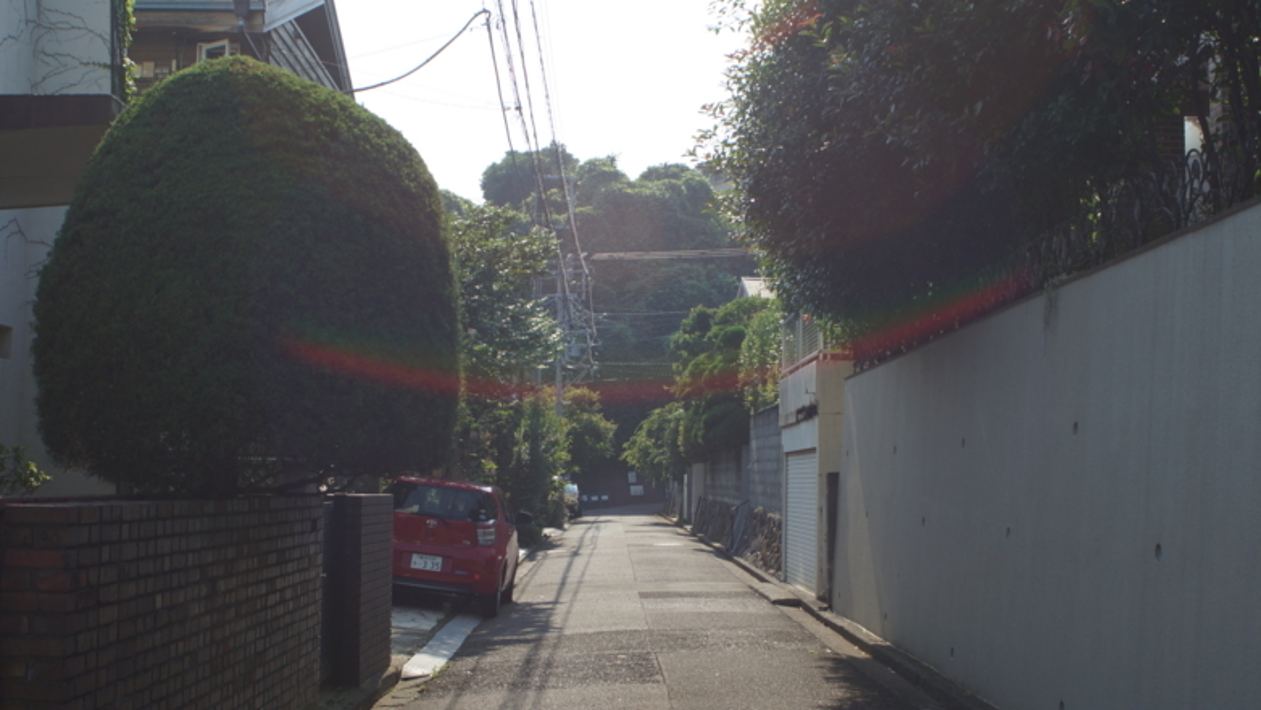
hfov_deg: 45.5
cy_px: 393
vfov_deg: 26.5
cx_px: 626
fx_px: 1505
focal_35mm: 45
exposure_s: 1/250
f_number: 8
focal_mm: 28
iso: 100
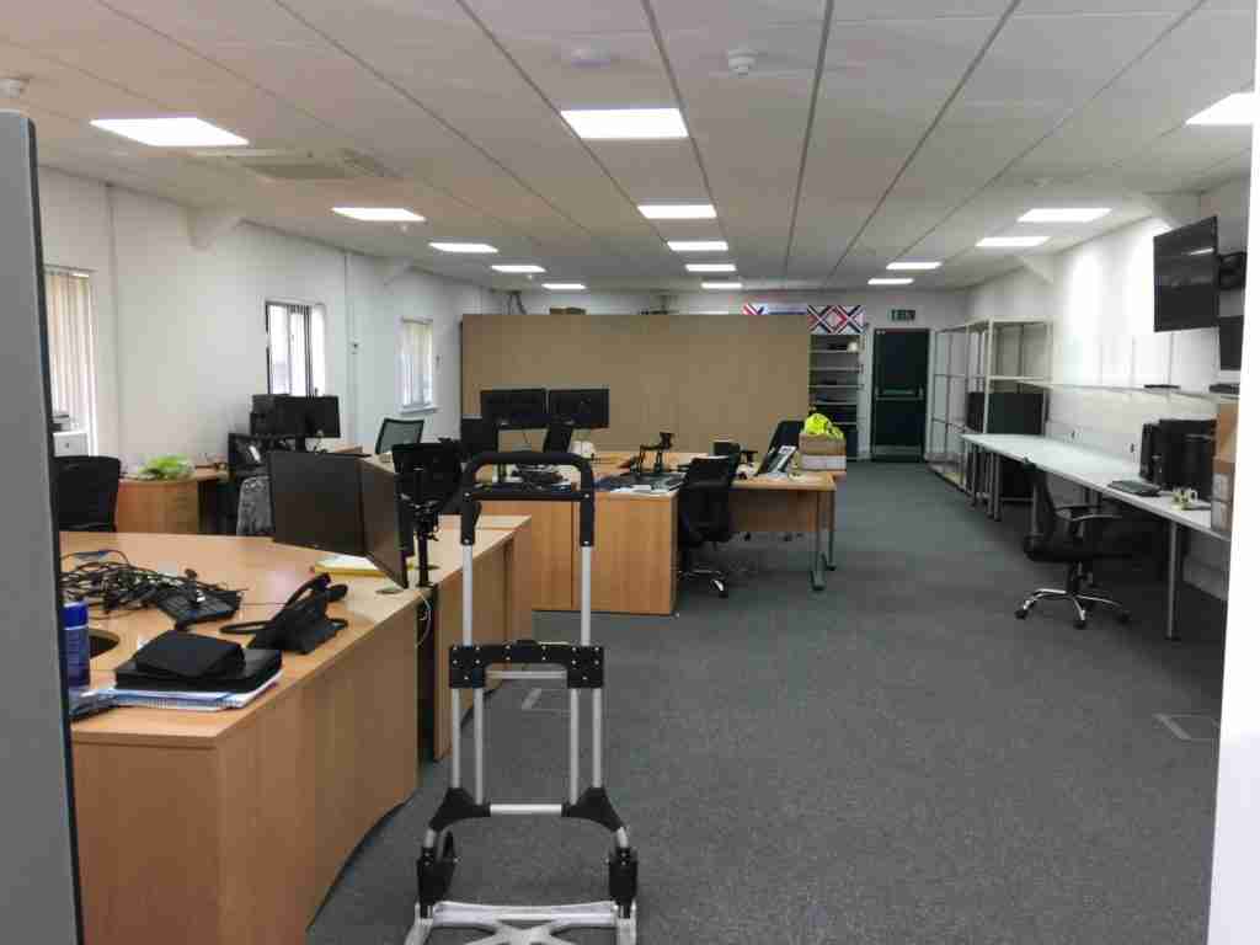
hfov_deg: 61.7
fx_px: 1056
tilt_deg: -4.9
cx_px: 630
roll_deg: -1.9
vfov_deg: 48.2
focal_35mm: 29
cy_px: 472
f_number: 2.2
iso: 40
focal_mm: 4.15
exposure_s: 1/33
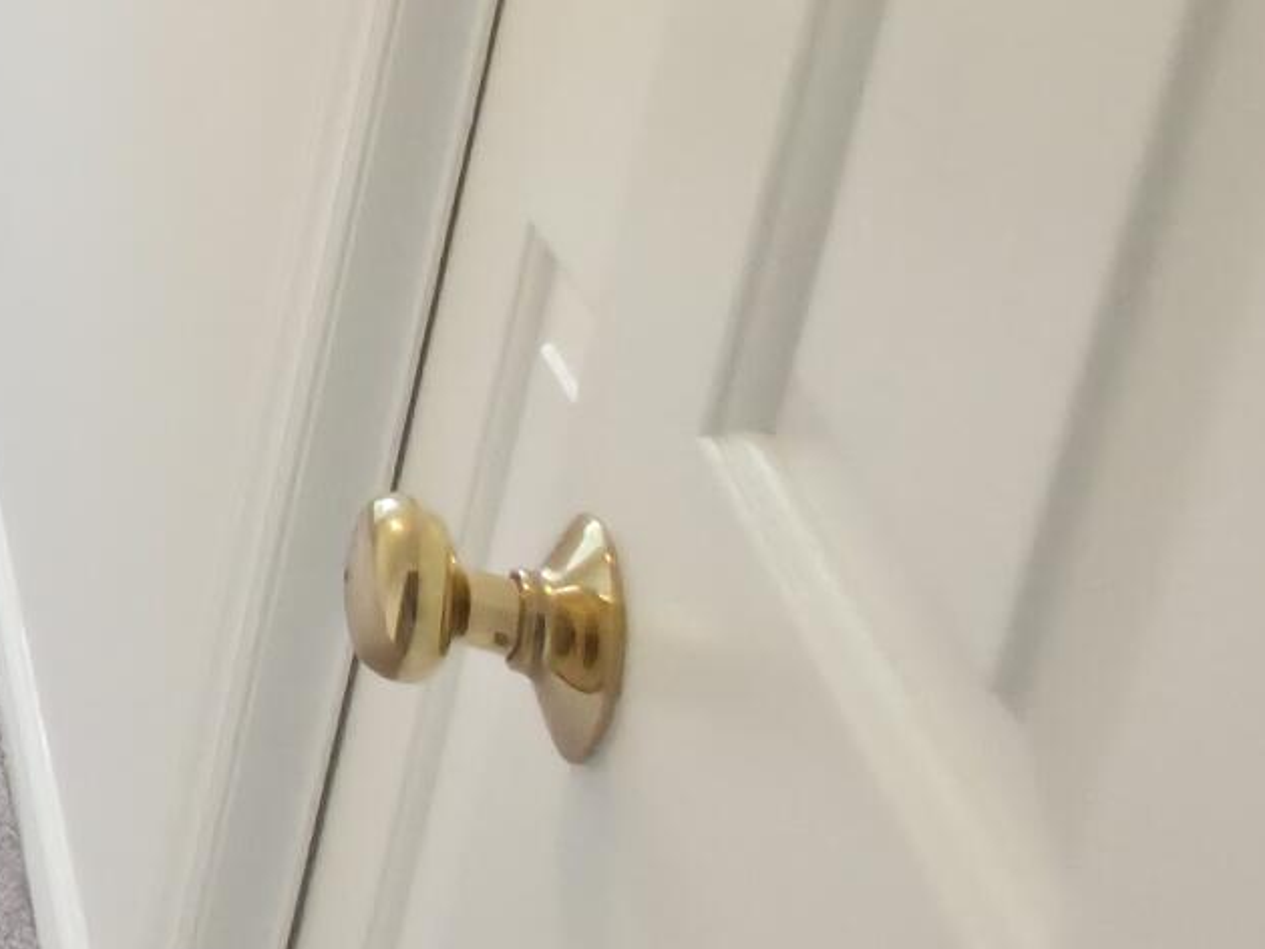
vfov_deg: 19.6
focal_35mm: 62
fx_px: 2266
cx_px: -1323
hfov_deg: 18.5
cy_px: -585
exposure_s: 1/40
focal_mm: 2.2
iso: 100
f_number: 1.9
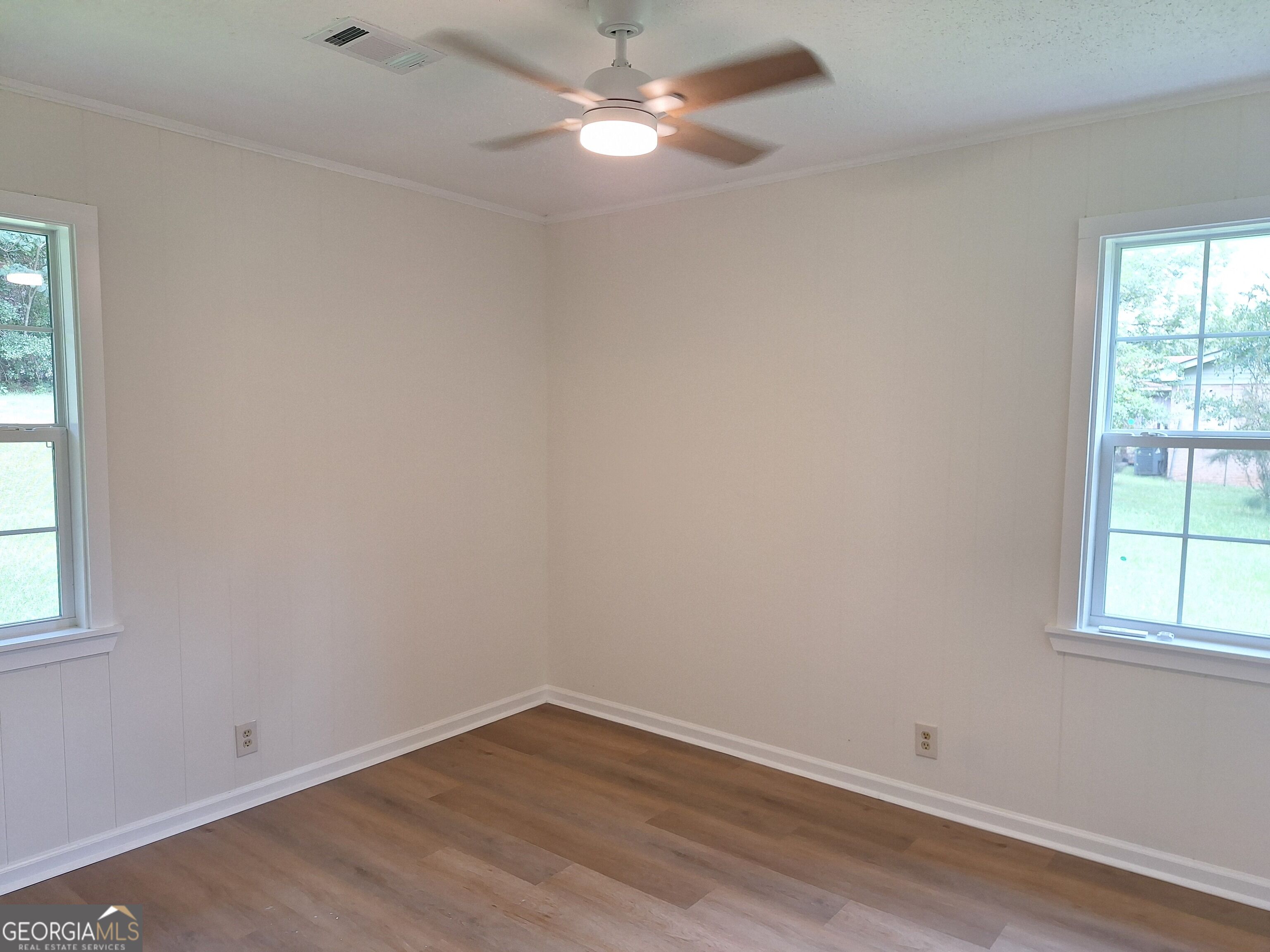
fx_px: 844
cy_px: 476
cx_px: 635
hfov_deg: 73.9
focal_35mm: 23
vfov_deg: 58.9
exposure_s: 1/120
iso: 40
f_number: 1.8
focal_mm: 5.54
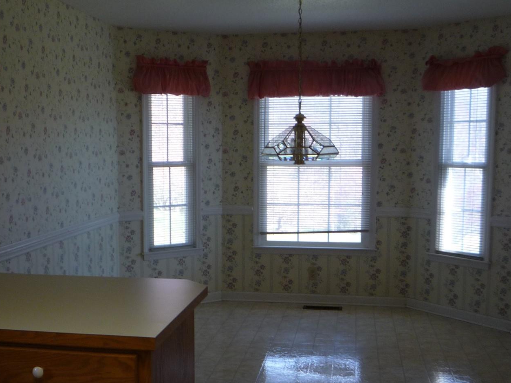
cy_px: 235
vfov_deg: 29.6
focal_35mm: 49
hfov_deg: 38.8
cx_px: 216
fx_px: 723
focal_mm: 5.2
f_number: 3.3
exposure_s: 1/30
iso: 100
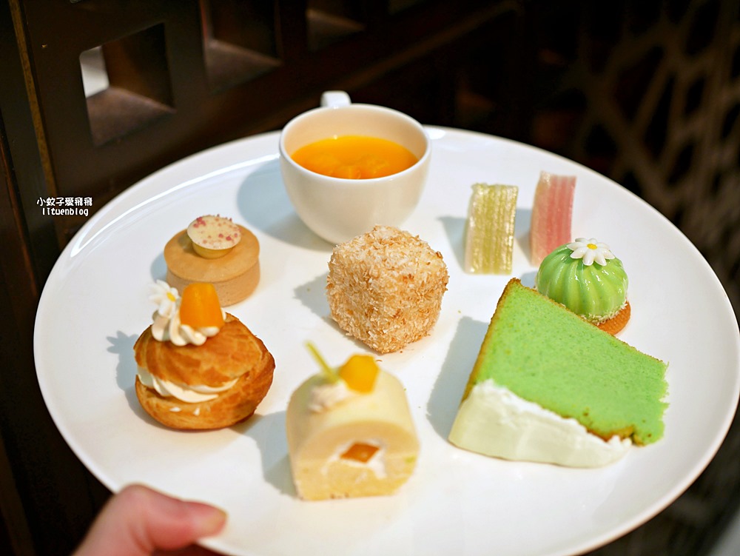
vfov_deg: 29.1
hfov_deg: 38.2
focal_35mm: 50
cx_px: 370
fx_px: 1069
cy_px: 278
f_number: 1.8
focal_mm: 25
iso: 200
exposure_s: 1/60
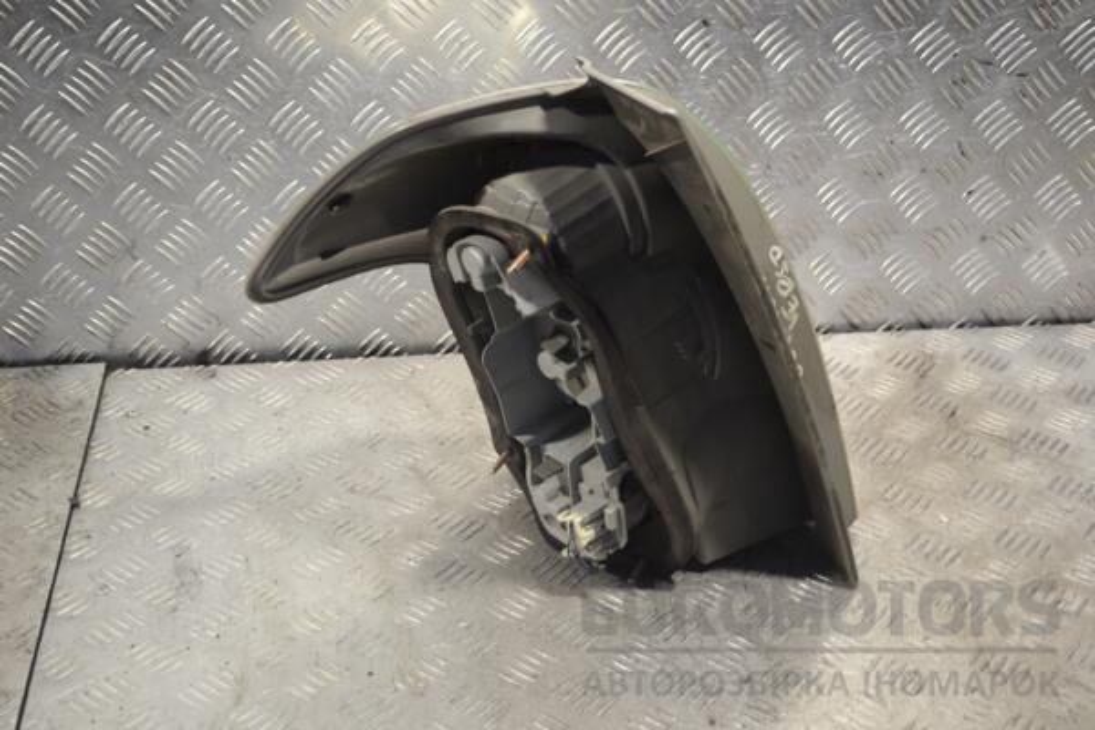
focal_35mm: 52
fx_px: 1597
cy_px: 365
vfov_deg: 25.8
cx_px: 548
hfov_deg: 37.9
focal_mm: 35
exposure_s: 1/30
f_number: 5
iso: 180
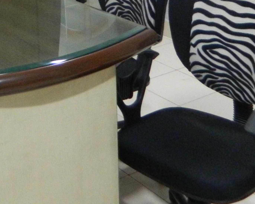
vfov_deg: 18.4
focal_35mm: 77
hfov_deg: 23.2
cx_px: -27
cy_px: -69
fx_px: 581
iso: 400
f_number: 3.1
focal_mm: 4.5
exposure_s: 1/15
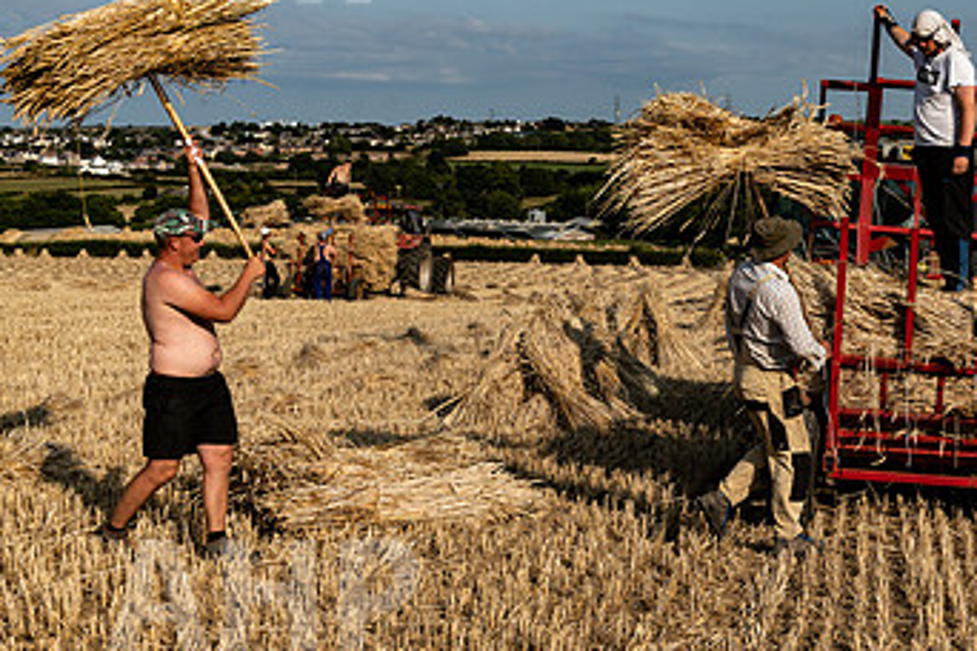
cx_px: 811
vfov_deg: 22.2
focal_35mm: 61
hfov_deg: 31.8
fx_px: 1655
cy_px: 287
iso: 64
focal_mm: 36
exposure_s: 1/1250
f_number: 5.6
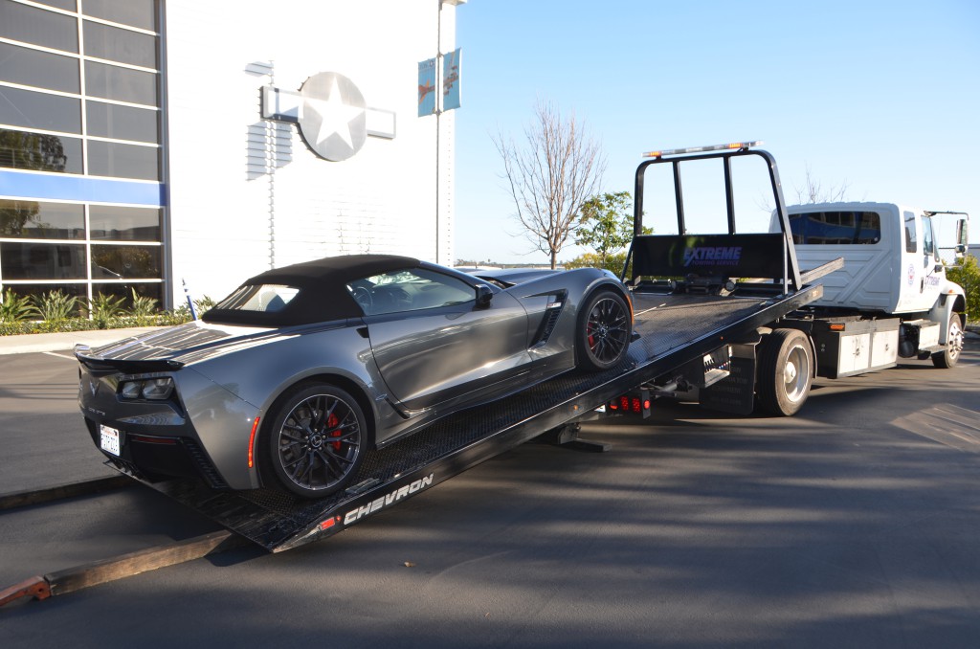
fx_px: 733
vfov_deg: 47.7
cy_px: 324
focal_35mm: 27
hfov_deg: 67.5
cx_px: 490
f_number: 5.6
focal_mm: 18
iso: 100
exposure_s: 1/200
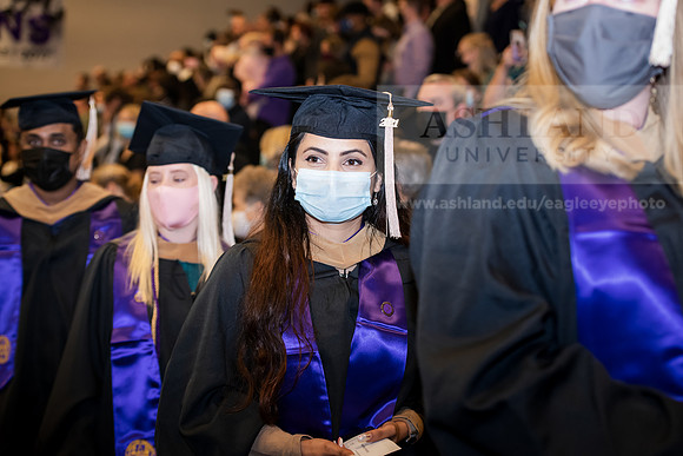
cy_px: 228
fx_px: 1328
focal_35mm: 70
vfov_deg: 19.5
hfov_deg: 28.8
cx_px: 342
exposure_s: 1/200
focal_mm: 70
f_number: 4
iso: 2000
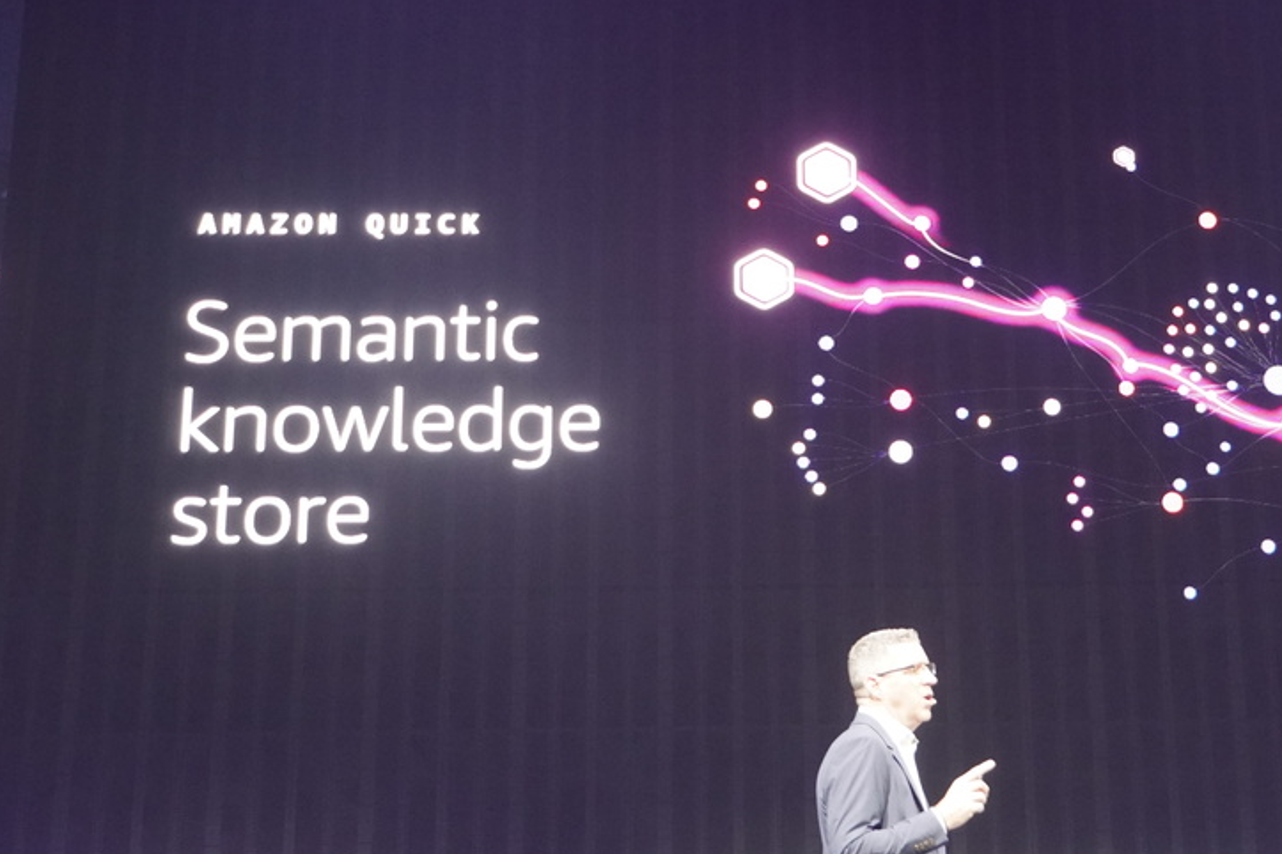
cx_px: 911
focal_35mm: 74
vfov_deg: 18.3
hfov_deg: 26.9
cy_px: 296
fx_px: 2650
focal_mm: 29.9
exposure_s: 1/50
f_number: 4
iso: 2500
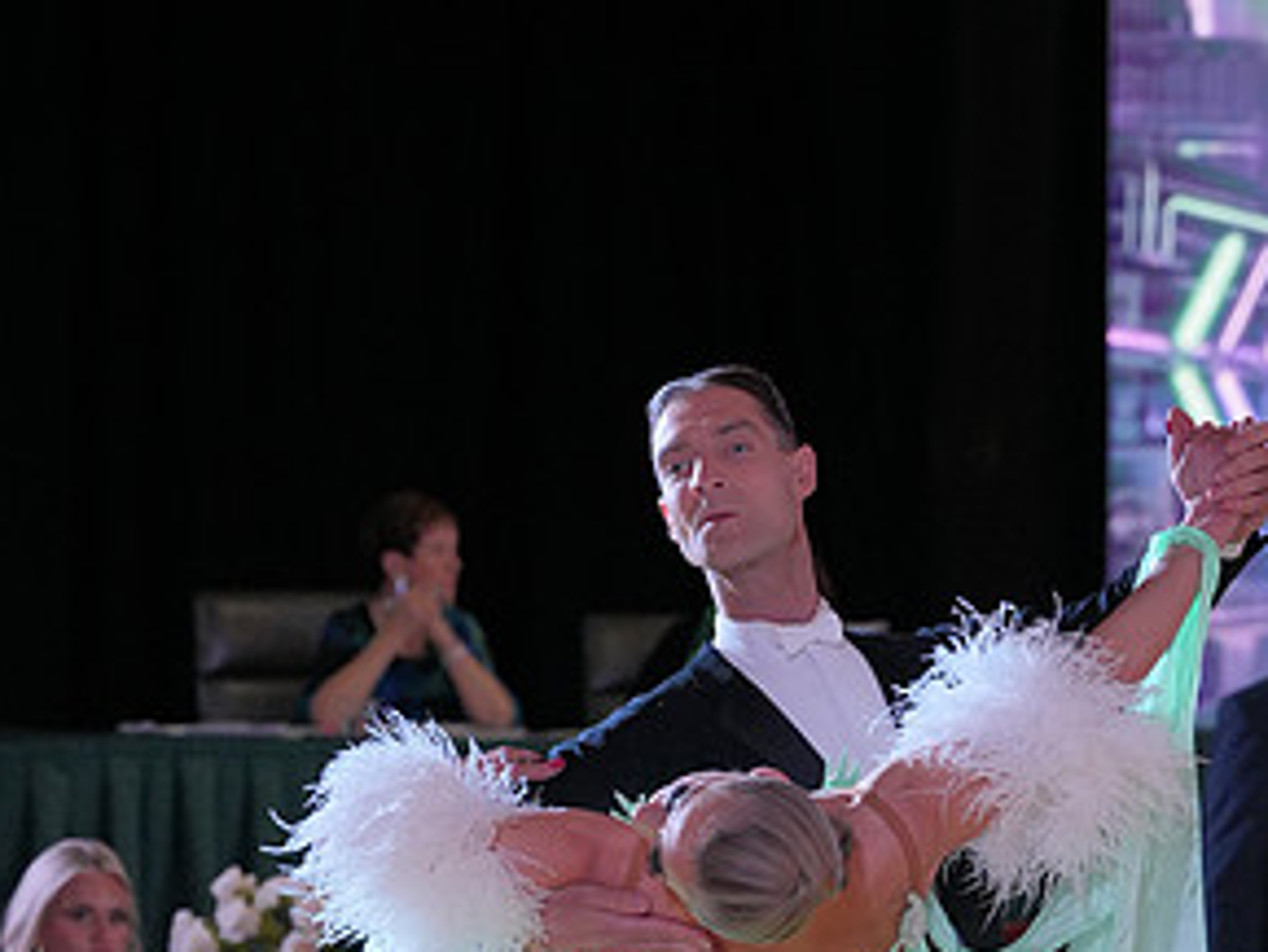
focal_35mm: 222
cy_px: 1268
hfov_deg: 8.9
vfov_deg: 6.6
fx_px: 8135
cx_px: 752
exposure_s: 1/400
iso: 2500
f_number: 4
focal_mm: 115
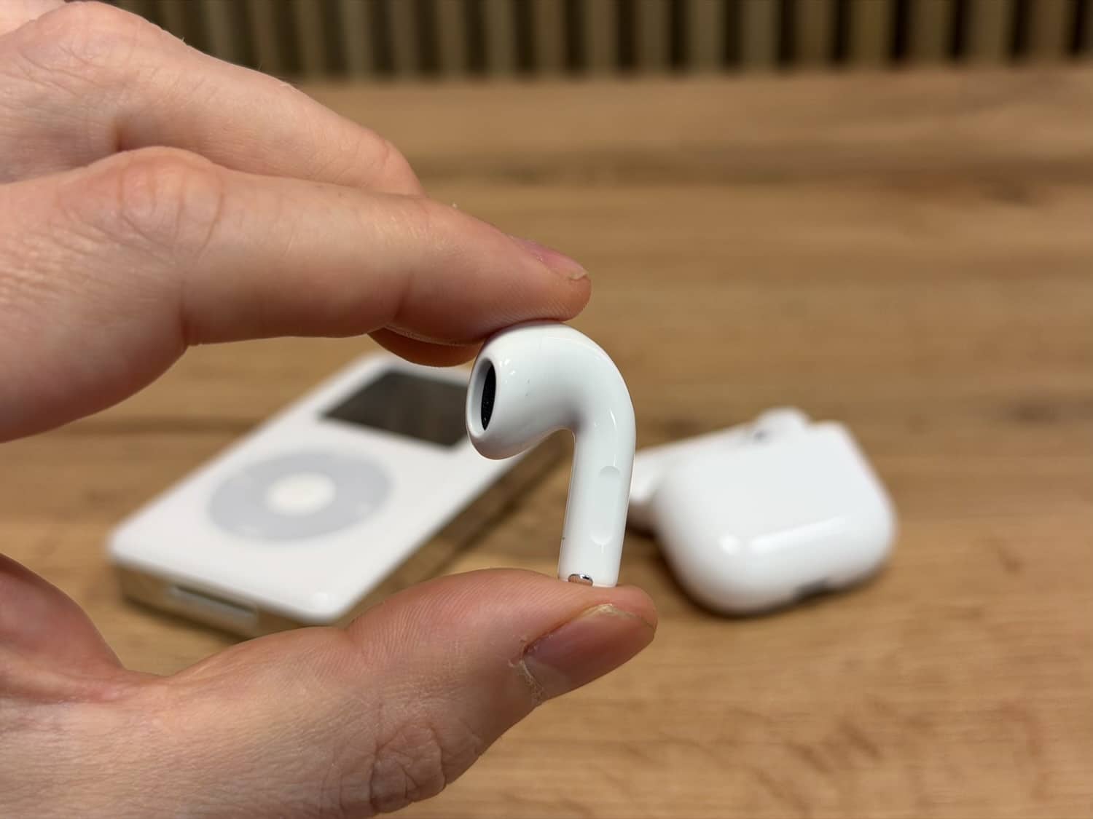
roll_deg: +3.6
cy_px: 410
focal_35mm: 48
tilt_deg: -27.9
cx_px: 546
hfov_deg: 39.7
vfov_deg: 30.3
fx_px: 1516
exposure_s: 1/50
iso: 50
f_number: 1.78
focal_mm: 6.76
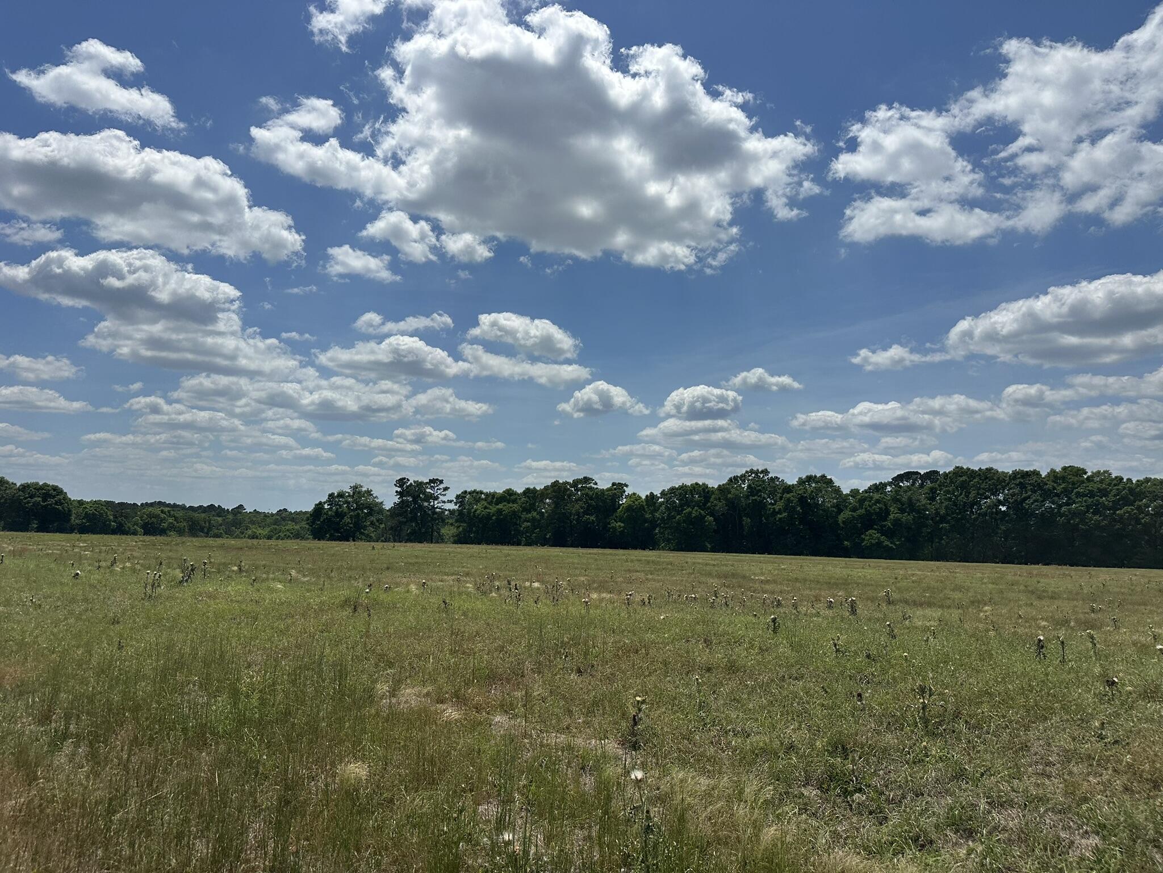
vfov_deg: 56.8
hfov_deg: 71.6
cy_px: 436
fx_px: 806
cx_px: 582
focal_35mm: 24
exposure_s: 1/15625
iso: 100
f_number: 1.78
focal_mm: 6.86
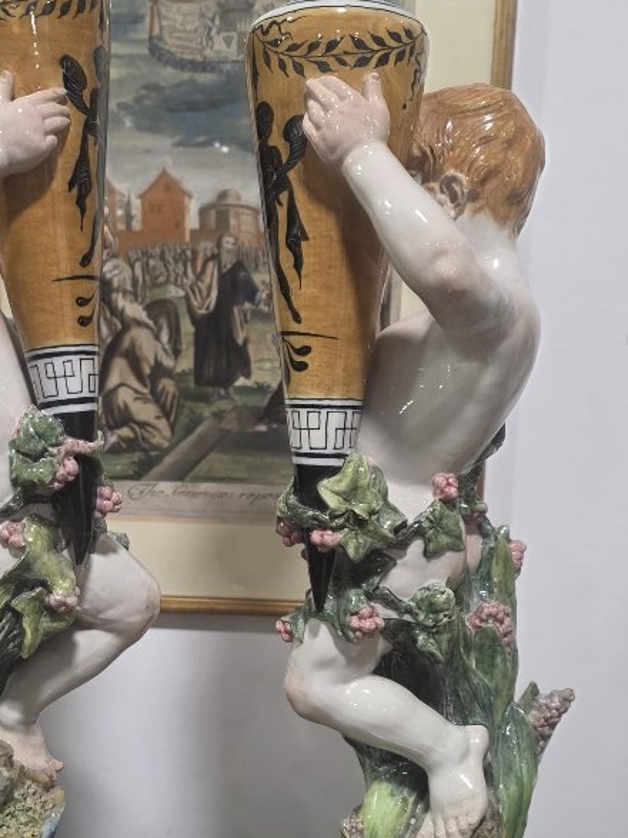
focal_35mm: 47
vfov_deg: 40.1
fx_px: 1137
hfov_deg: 30.6
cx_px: 206
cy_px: 540
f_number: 1.7
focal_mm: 6.3
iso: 200
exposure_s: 1/100
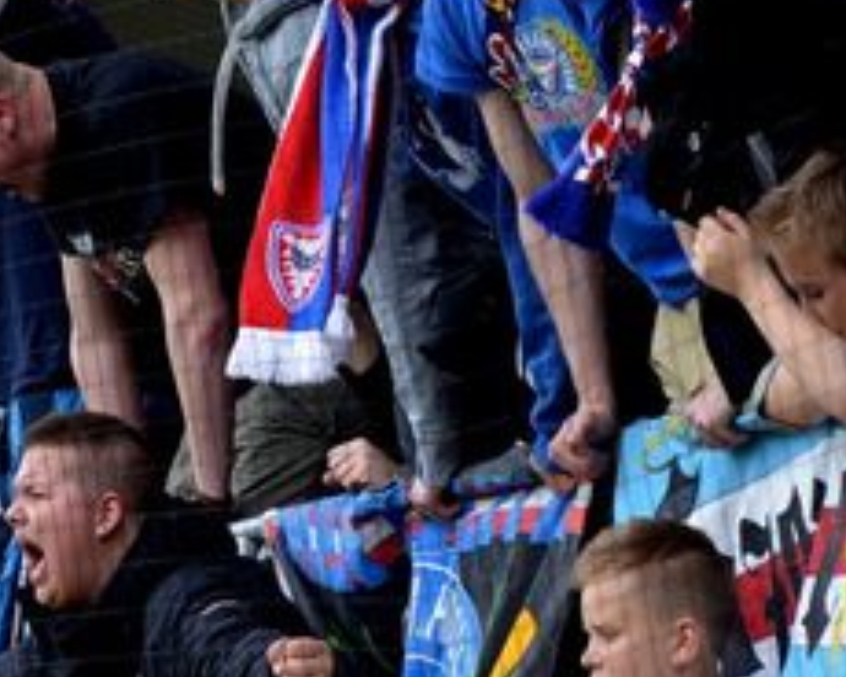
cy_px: -4
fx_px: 7511
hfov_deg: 6.4
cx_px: 548
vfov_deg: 5.1
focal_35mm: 300
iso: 500
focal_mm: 86
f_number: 4
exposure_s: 1/1000
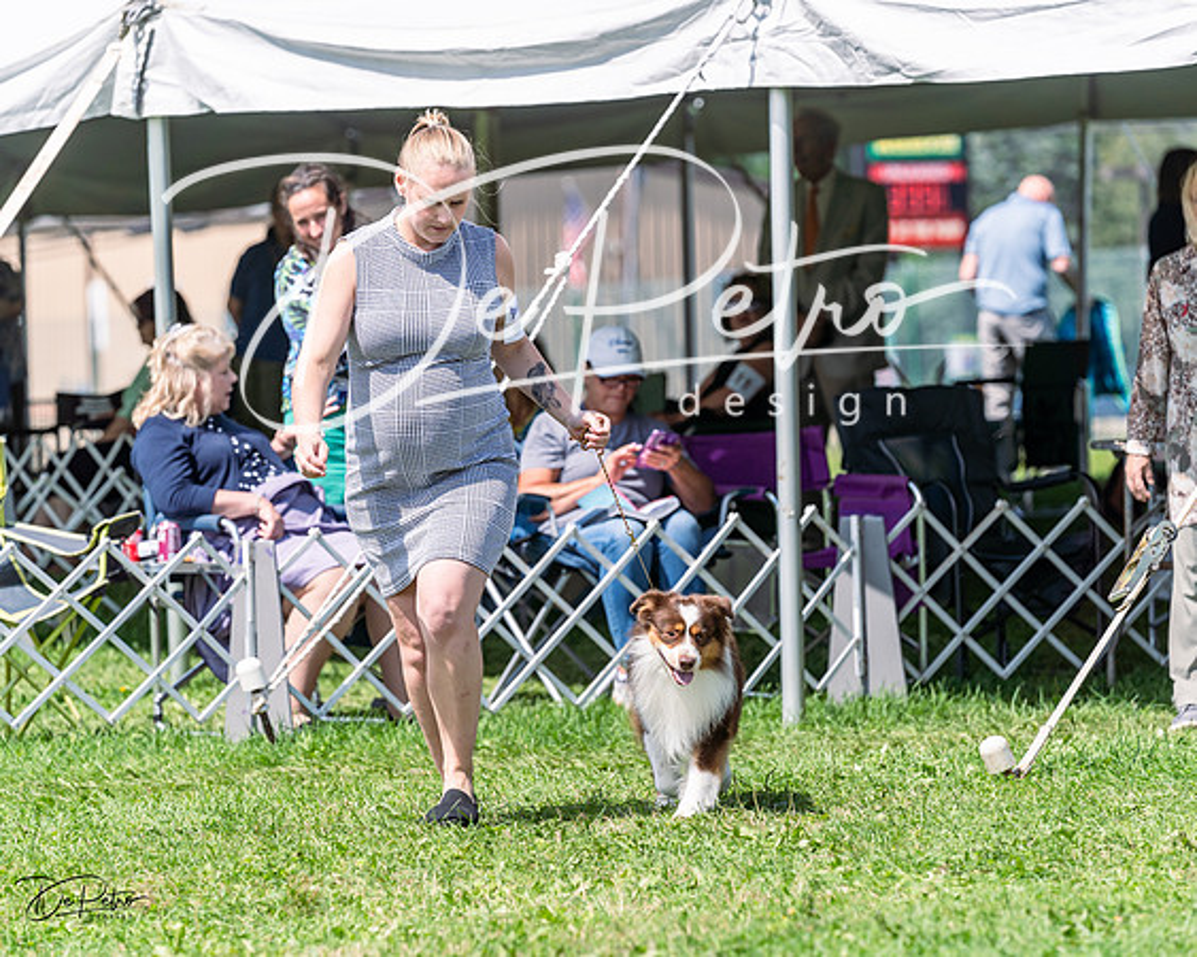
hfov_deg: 9.2
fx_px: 7418
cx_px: 598
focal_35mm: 209
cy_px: 478
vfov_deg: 7.4
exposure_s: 1/1000
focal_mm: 186
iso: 100
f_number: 4.5
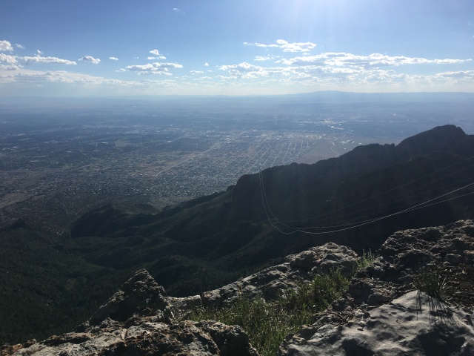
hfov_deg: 61.7
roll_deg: +1.7
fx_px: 397
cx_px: 237
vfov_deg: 48.2
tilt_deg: -12.1
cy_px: 178
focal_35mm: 29
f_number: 2.2
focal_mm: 4.15
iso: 25
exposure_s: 1/2747
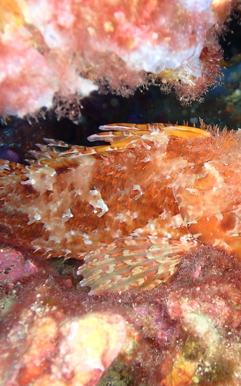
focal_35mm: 43
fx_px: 452
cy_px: 192
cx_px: 202
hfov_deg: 29.0
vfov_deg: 46.2
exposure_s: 1/125
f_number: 2.3
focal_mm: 5.4
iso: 160
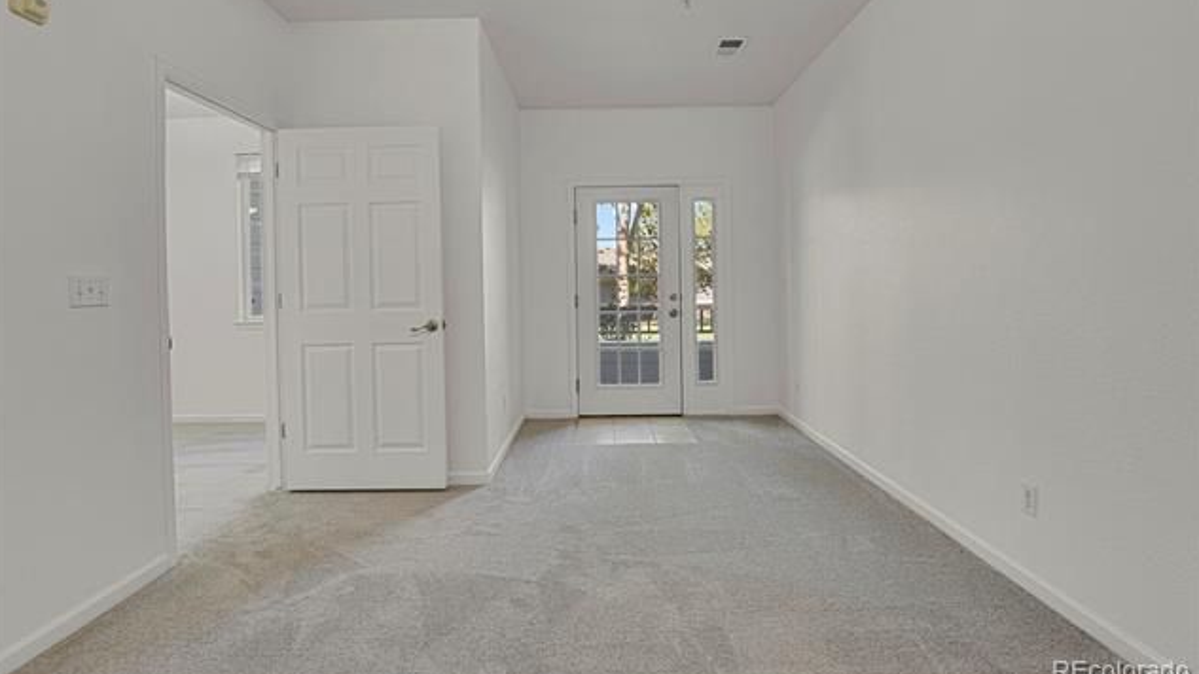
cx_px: 597
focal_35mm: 18
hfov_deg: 92.7
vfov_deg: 60.7
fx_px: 572
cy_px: 288
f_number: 8
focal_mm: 17
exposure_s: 1.3
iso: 250
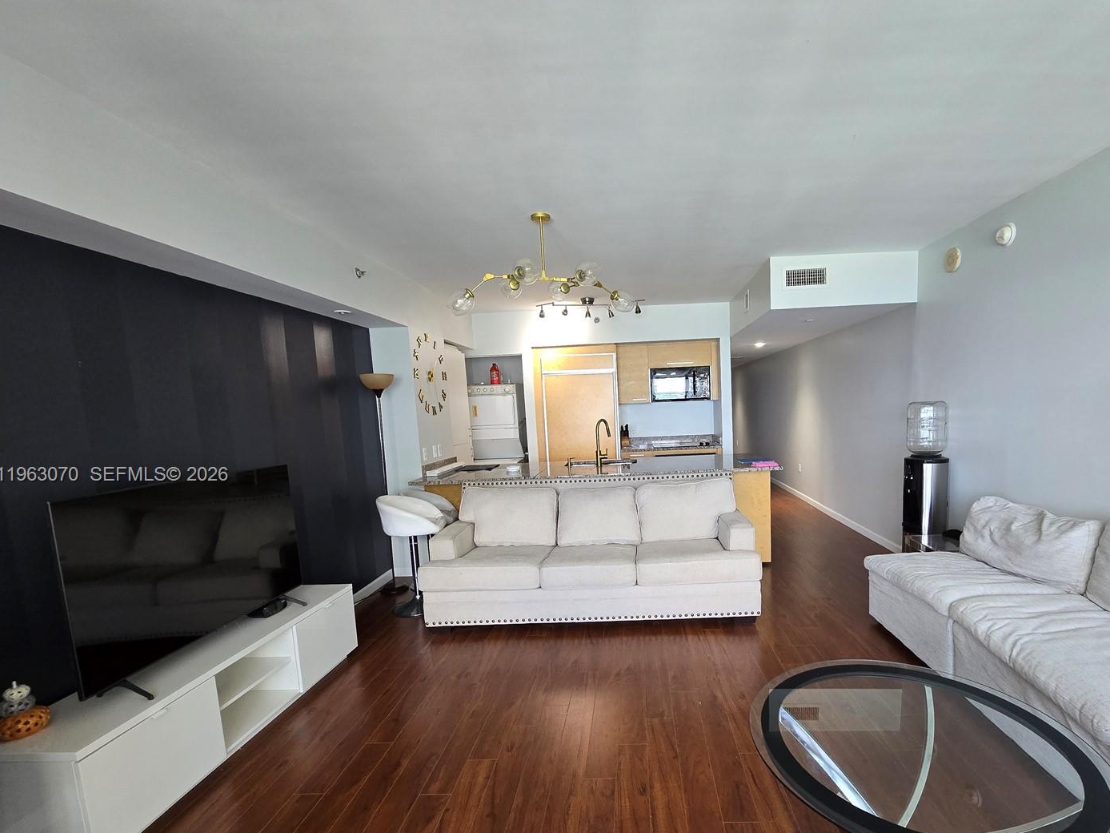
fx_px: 481
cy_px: 476
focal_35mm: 15
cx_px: 619
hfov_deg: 97.7
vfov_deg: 81.2
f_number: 2.2
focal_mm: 2.2
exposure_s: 1/60
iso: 160
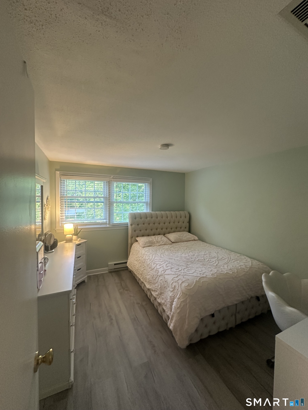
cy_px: 205
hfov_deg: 85.7
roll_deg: -1.0
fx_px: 166
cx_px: 154
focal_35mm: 14
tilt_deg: -2.8
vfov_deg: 102.1
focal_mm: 2.22
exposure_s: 1/60
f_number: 2.2
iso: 200
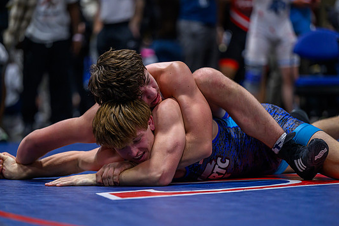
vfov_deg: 7.9
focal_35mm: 173
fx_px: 1629
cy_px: 126
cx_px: 176
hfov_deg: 11.9
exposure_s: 1/800
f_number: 2.8
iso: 2500
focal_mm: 150
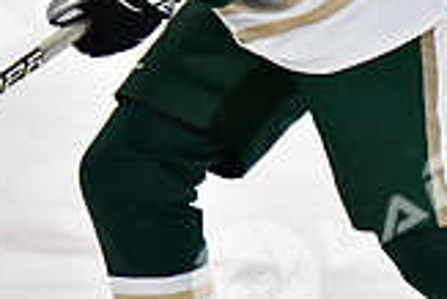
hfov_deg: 2.2
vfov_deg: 1.5
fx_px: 11617
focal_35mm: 935
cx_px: 186
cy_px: -119
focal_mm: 175
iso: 8000
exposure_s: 1/1250
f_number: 2.8
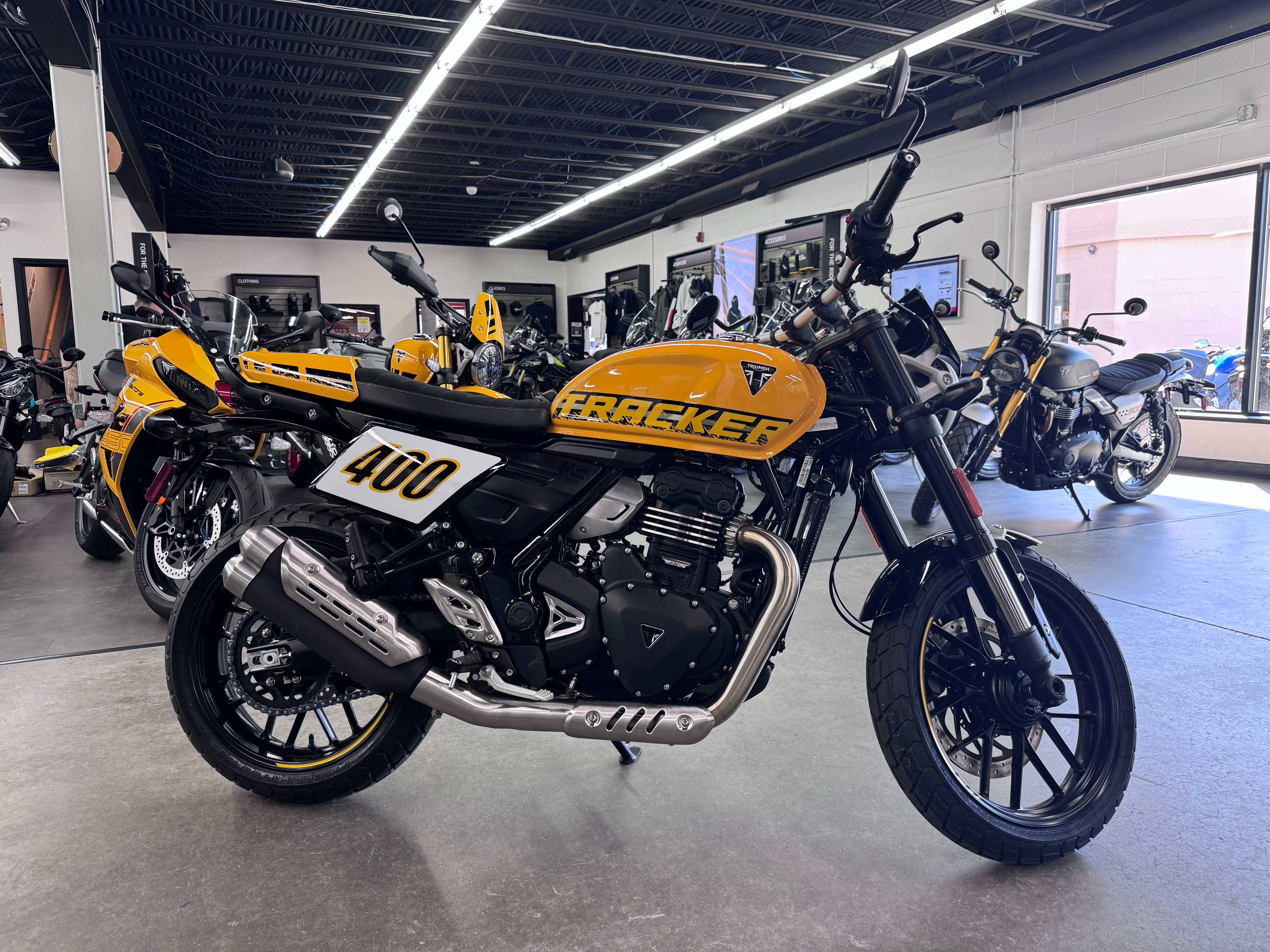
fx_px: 881
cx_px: 635
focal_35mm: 24
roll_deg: +0.9
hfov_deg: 71.6
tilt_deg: -7.4
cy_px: 476
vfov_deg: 56.8
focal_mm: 6.76
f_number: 1.78
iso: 200
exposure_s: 1/120
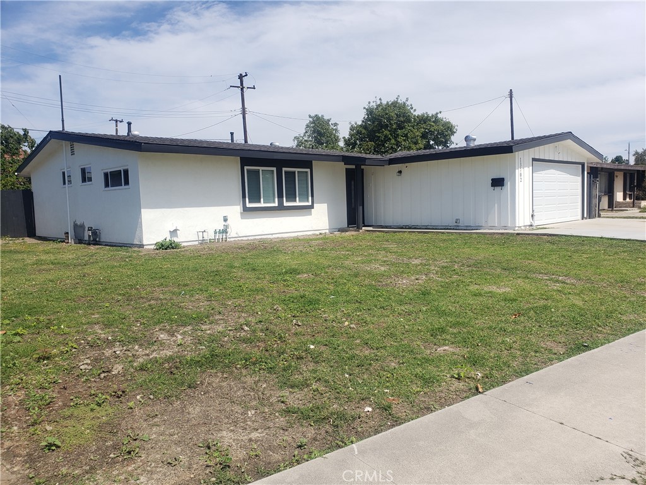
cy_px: 242
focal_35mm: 26
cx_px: 323
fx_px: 485
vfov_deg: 53.1
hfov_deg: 67.3
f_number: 2.4
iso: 50
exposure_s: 1/1488
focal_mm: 4.3
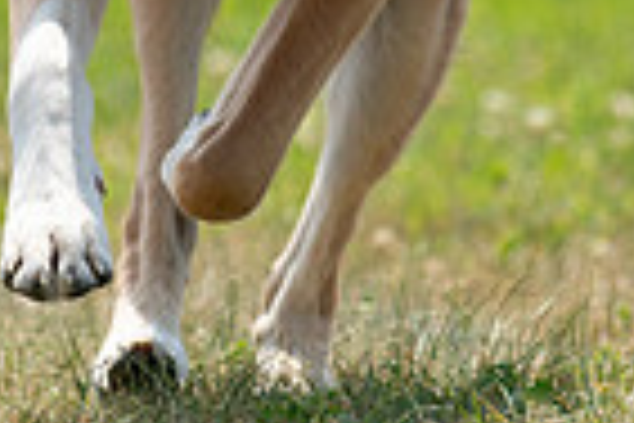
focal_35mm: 1210
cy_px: -326
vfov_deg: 1.1
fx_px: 21308
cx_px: 193
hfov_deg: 1.7
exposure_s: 1/4000
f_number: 5.6
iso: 1250
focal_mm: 295
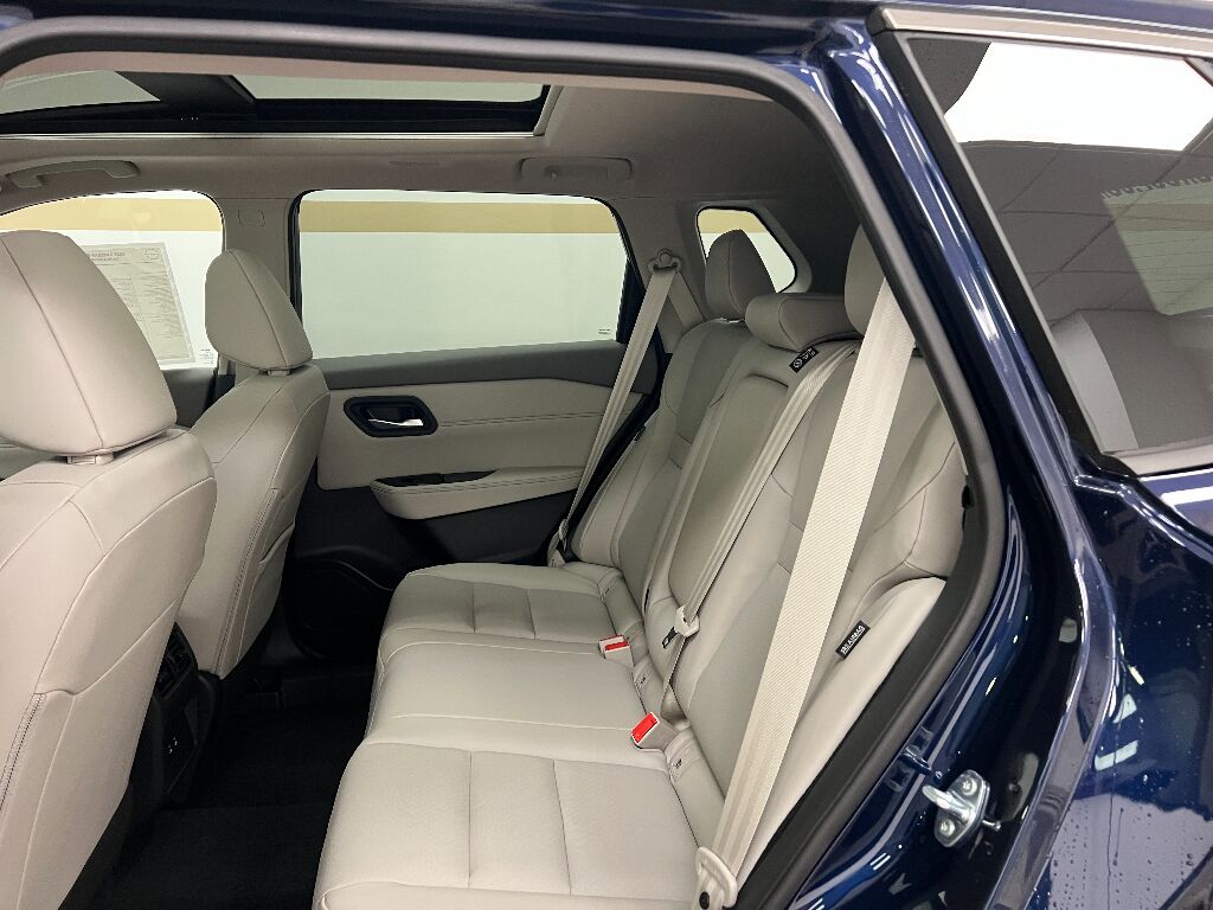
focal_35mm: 26
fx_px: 911
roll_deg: -1.5
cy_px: 455
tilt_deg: -14.8
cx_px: 606
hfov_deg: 67.3
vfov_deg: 53.1
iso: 250
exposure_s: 1/60
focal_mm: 5.7
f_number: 1.5
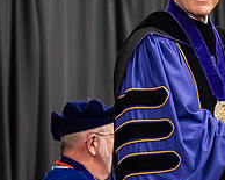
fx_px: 2097
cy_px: 41
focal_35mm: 315
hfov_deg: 6.1
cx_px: 237
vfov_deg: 4.9
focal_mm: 112
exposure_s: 1/200
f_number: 3.2
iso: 3200
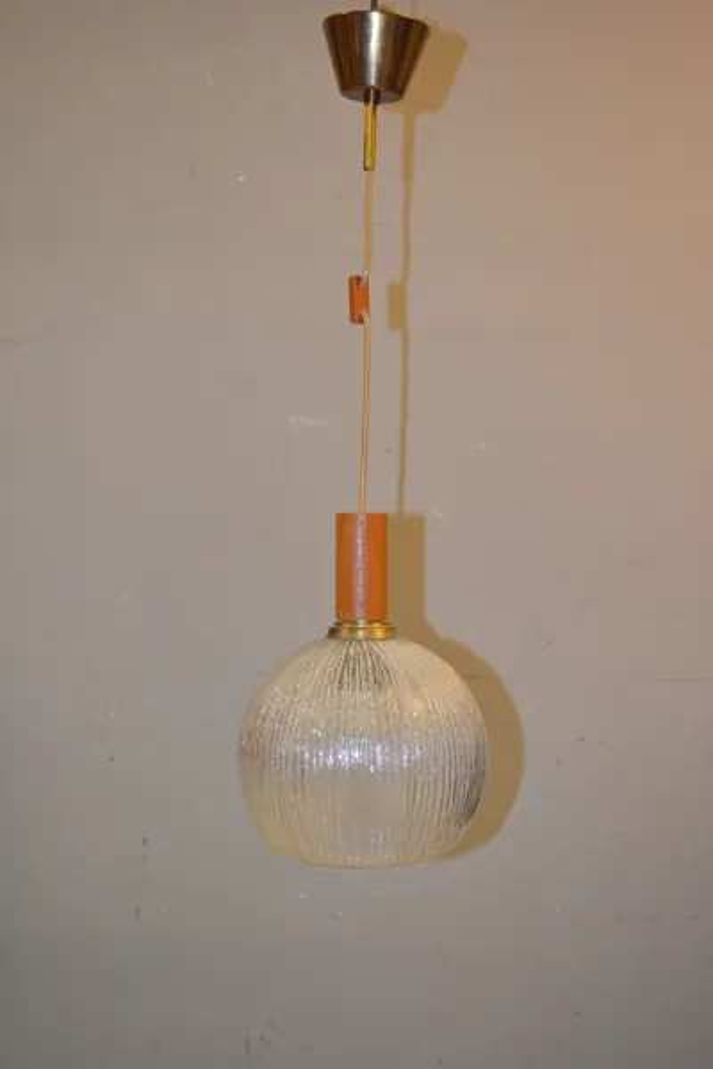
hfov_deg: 29.9
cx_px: 356
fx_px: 1337
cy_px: 534
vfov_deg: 43.6
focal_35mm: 45
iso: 1400
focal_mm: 30
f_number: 4.5
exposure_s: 1/60
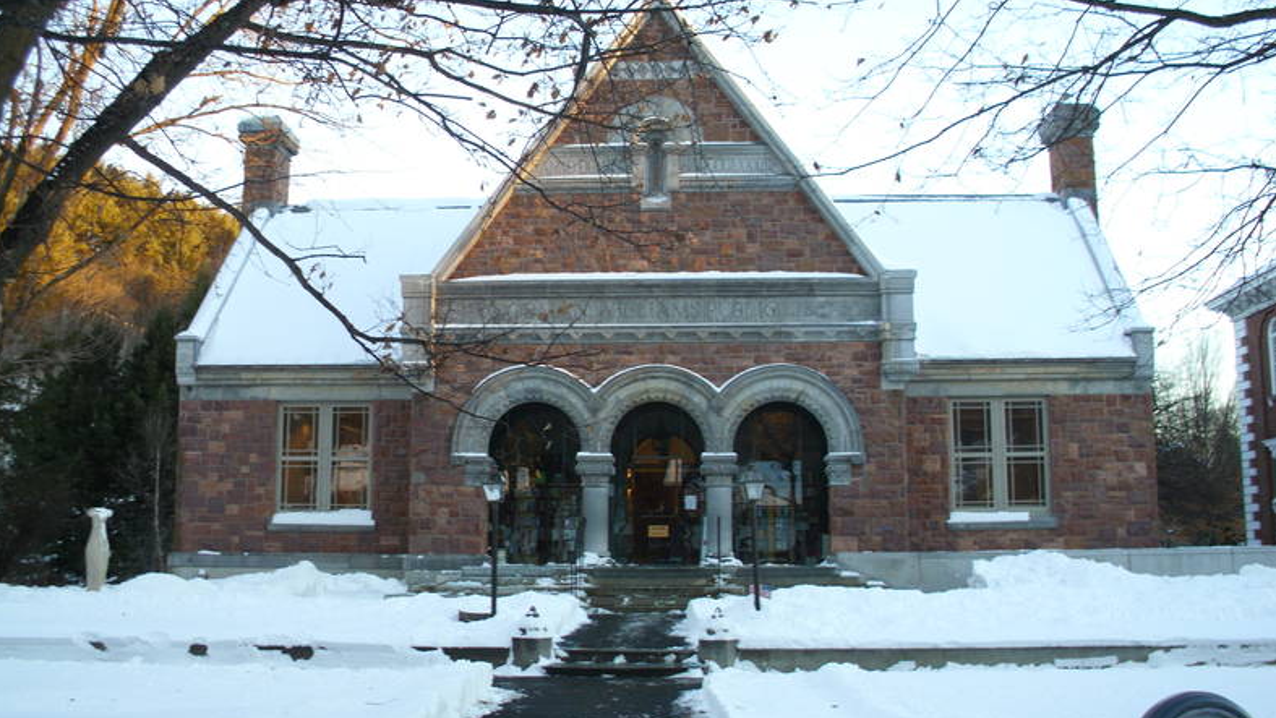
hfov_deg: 48.3
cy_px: 354
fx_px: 1421
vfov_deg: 28.4
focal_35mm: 42
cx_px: 638
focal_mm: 6.3
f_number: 2.9
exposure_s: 1/60
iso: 50
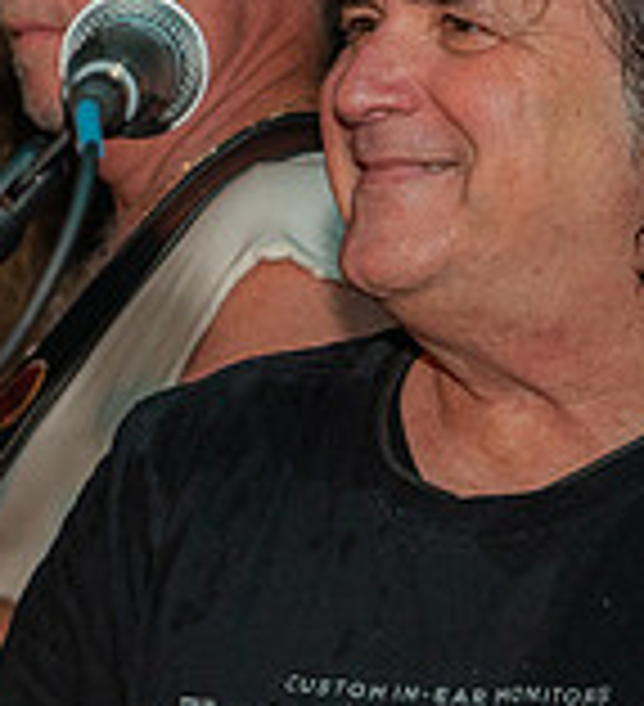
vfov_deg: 7.1
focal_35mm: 256
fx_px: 5658
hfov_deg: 6.5
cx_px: 548
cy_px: 718
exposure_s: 1/160
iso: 1250
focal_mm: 58
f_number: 5.6
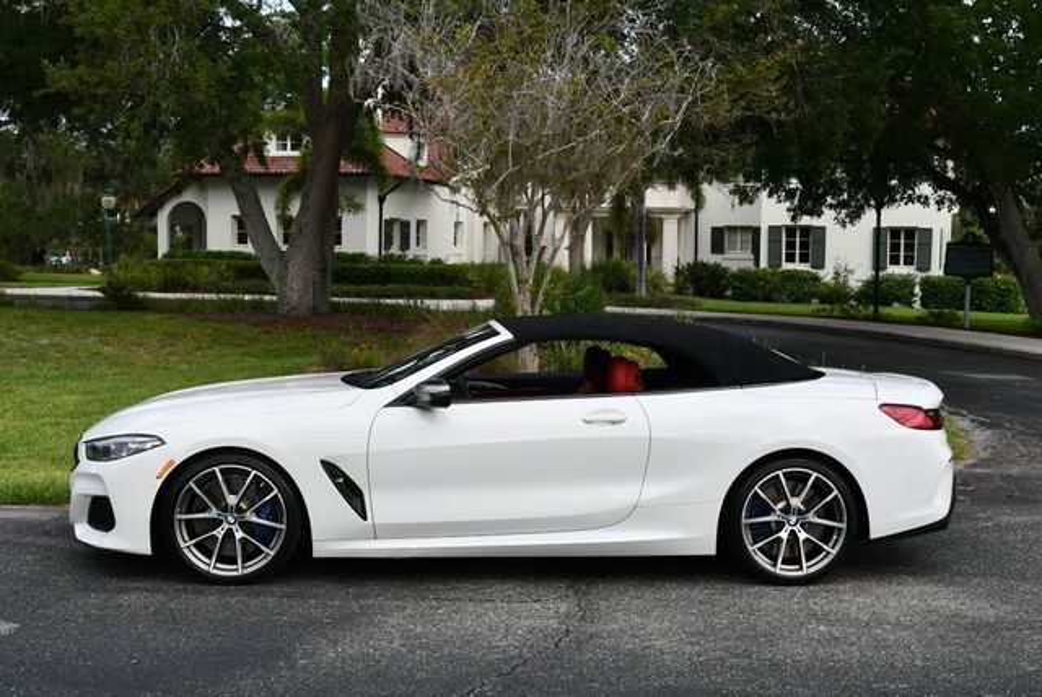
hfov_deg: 41.1
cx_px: 521
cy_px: 348
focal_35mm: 48
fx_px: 1391
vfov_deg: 28.1
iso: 200
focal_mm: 24
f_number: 8
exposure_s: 1/250
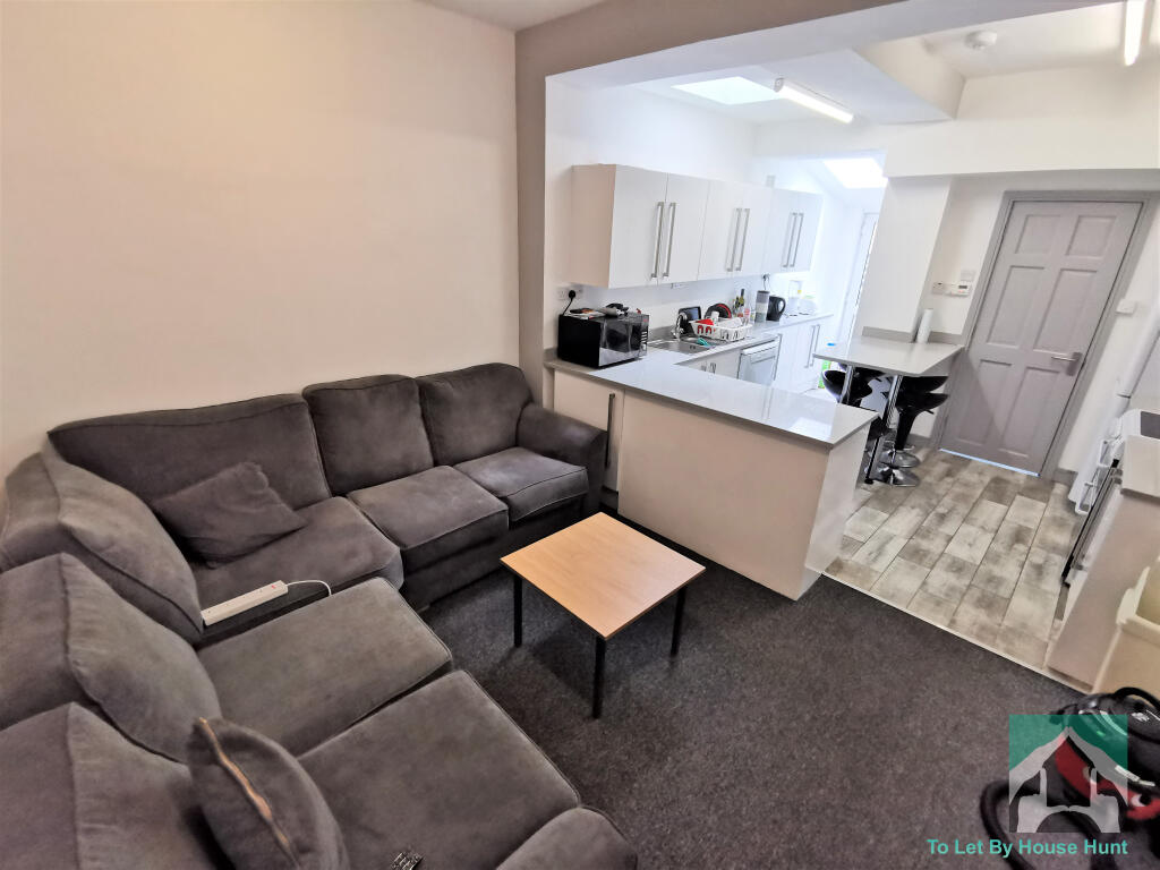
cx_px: 580
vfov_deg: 78.1
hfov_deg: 94.5
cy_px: 435
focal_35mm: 16
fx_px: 536
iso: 125
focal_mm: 2.35
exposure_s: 1/50
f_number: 2.2
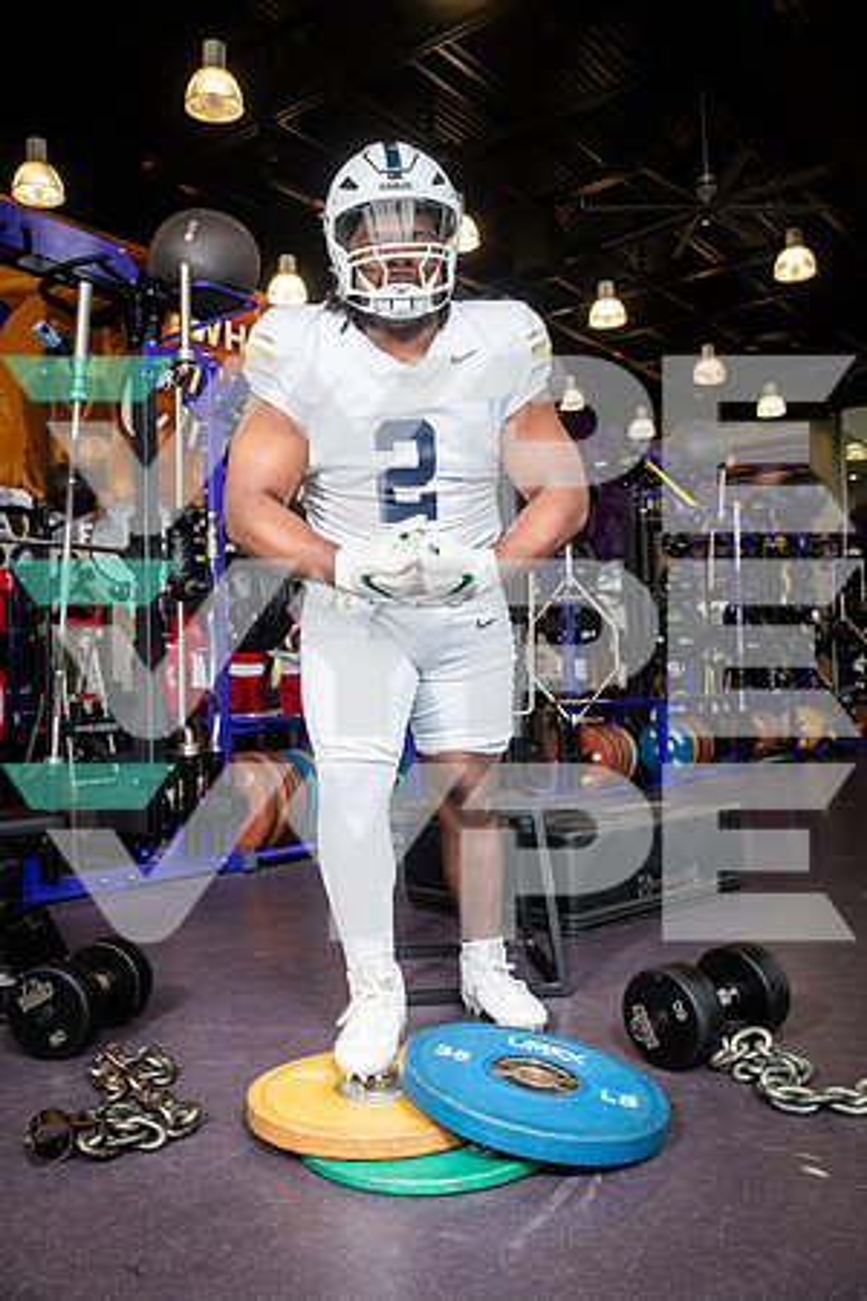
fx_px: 1156
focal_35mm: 32
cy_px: 650
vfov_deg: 58.7
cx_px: 434
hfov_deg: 41.1
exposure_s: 1/250
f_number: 5.6
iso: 500
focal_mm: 32
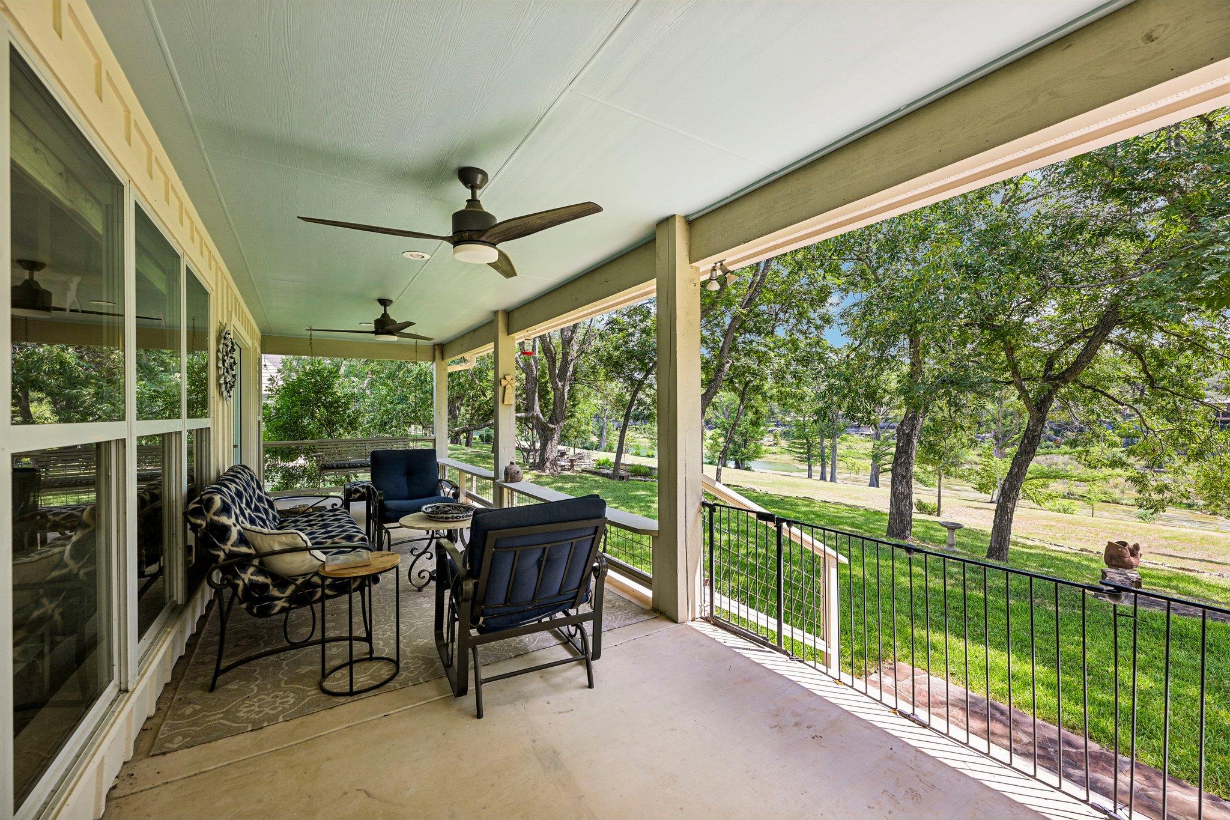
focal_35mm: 14
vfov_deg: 81.2
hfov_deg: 104.3
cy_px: 410
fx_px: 478
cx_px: 615
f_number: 5.6
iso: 100
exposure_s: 1/125
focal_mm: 14
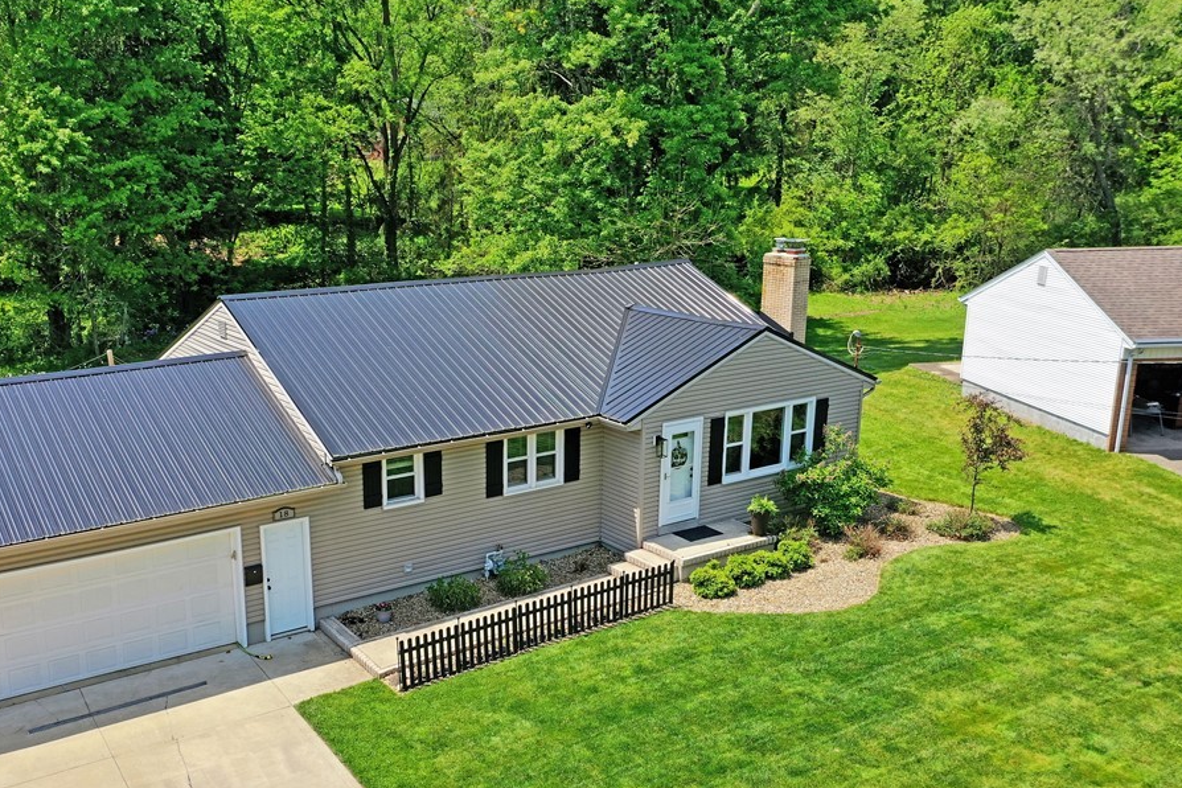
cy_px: 444
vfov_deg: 38.8
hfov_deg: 55.4
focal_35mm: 34
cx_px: 479
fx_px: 1116
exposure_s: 1/400
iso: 100
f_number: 5.6
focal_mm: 10.26
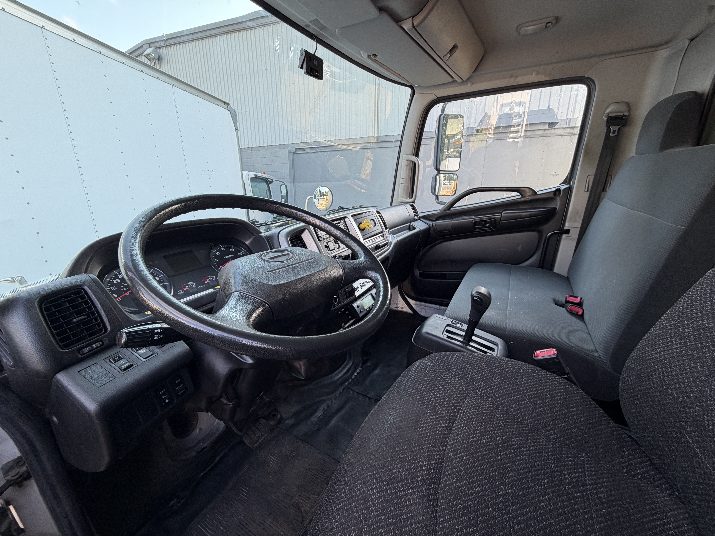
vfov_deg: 85.7
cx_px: 358
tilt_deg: -14.6
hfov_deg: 102.1
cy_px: 268
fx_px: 289
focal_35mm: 14
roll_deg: +0.9
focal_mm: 2.22
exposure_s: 1/121
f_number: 2.2
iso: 64
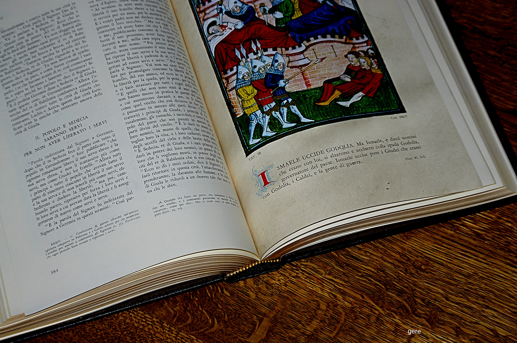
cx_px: 258
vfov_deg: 18.1
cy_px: 172
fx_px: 1076
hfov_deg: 27.0
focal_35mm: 75
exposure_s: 1/30
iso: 200
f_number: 8
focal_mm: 50
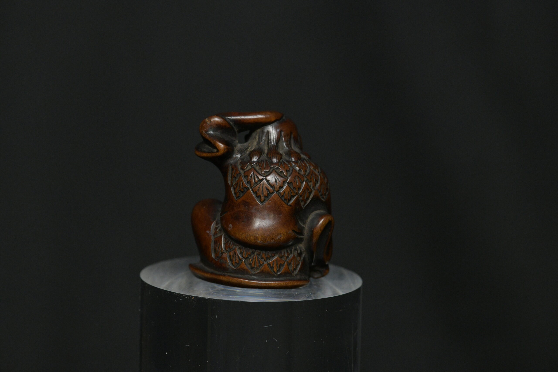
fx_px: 1627
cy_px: 186
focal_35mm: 105
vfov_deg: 13.0
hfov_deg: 19.5
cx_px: 279
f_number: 10
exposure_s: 1/125
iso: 5000
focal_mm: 105
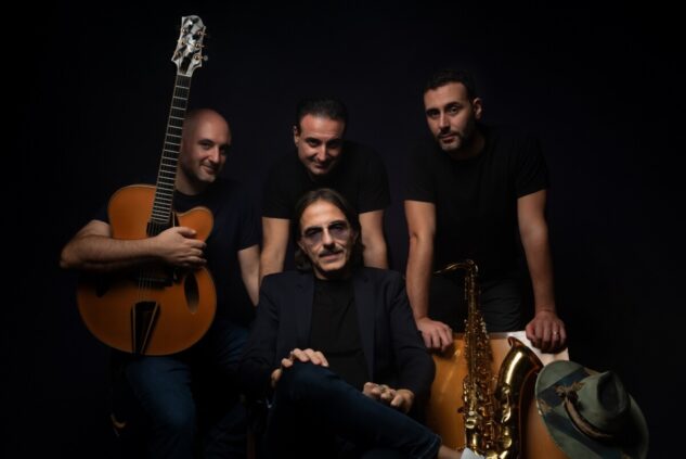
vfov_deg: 29.9
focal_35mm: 45
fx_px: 858
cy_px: 230
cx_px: 343
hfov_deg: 43.6
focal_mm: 45
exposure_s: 1/125
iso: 200
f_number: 14
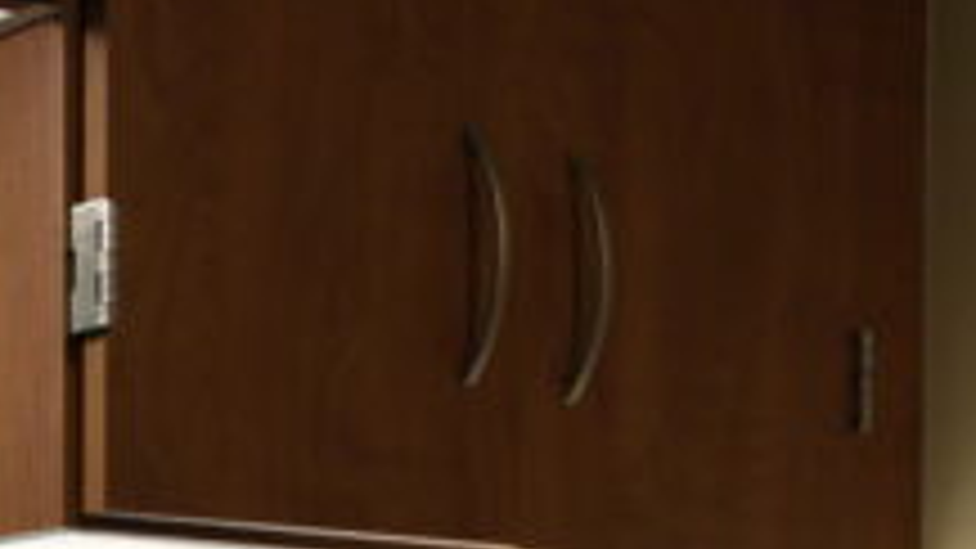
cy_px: 1058
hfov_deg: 17.5
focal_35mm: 111
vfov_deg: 10.2
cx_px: -436
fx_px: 2872
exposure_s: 1/60
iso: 400
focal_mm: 20
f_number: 3.5
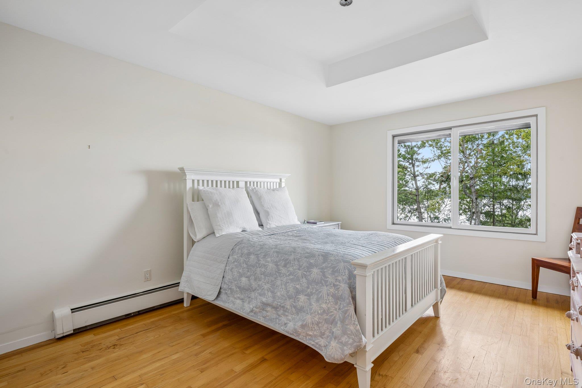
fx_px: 291
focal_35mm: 18
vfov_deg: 67.4
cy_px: 194
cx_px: 291
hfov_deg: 90.0
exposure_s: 1/6
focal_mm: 18
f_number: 9
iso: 250
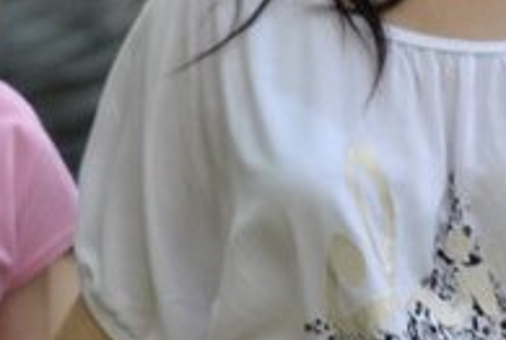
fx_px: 14102
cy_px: -18
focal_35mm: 1001
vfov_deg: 1.4
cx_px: 275
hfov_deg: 2.1
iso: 800
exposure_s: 1/125
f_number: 5.6
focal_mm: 200
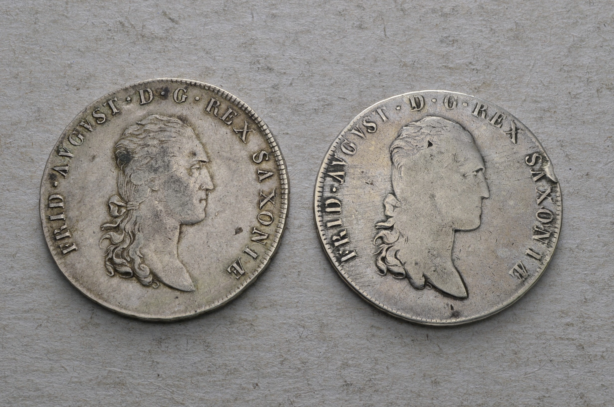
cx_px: 307
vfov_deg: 19.6
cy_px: 204
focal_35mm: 69
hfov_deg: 29.3
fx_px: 1174
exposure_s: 1/200
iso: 400
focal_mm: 46
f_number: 14
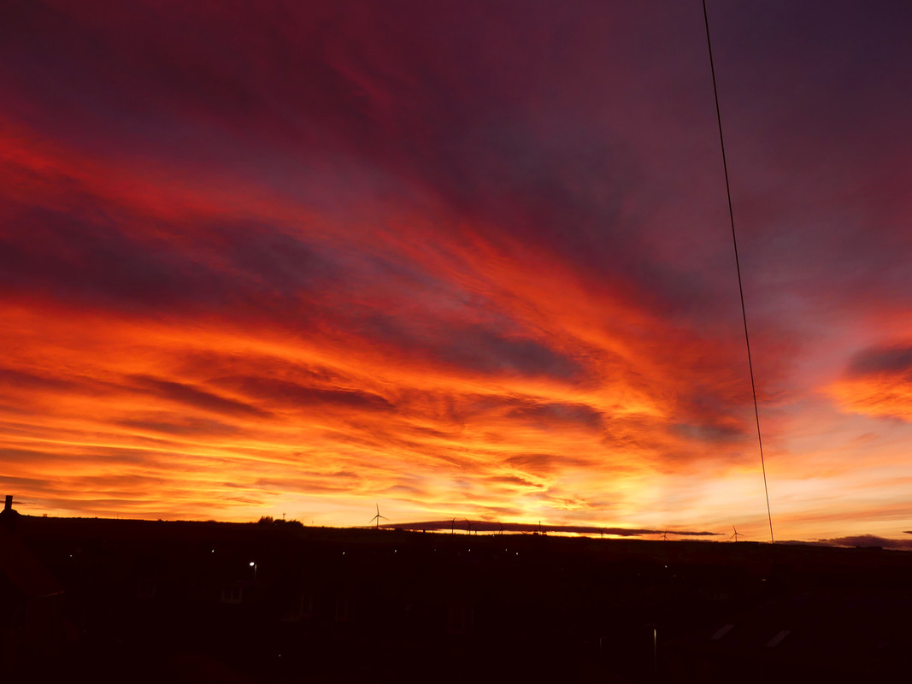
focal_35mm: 35
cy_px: 342
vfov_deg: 40.7
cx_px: 456
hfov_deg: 52.6
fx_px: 922
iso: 100
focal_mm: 6.3
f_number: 2.8
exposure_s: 1/100
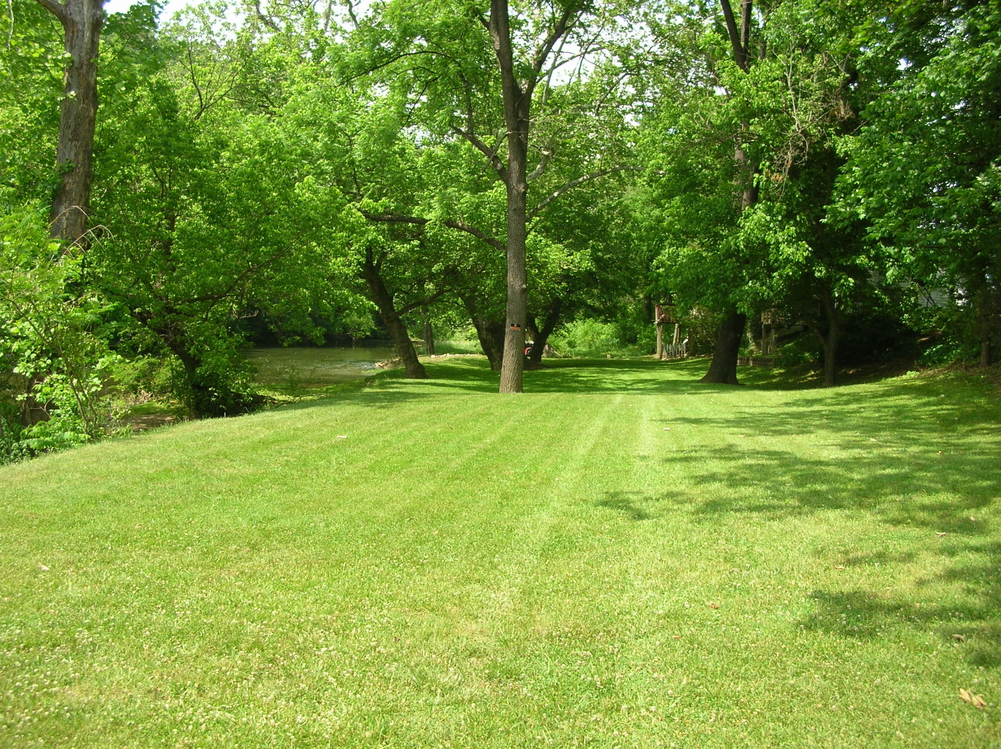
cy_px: 374
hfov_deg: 52.7
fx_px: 1011
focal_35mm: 35
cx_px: 500
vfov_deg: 40.6
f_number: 2.8
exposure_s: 1/378
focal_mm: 5.8
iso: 50
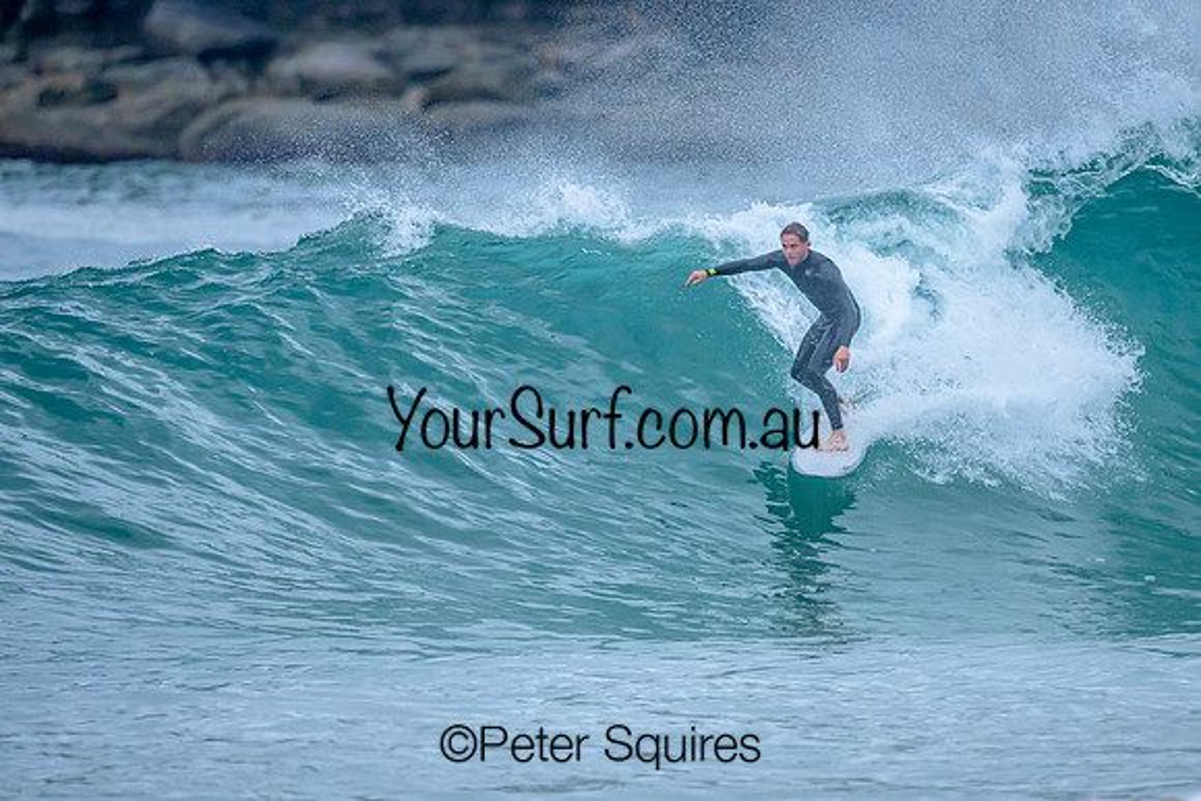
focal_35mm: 1098
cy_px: 397
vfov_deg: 1.3
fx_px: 36640
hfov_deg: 1.9
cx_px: 678
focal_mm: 800
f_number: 6.3
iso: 1800
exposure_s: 1/3200
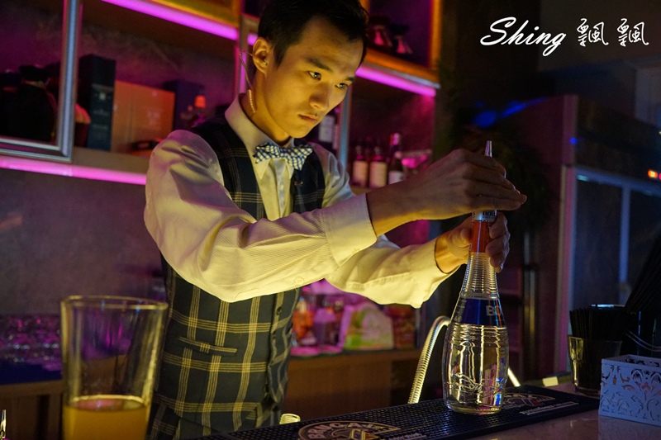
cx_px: 330
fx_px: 716
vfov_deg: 34.2
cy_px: 220
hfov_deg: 49.6
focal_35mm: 39
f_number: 4
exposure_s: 1/30
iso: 3200
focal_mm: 39
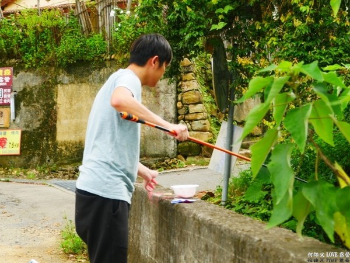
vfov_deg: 17.6
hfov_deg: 23.3
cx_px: 175
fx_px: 849
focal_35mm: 84
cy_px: 132
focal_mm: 42
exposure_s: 1/100
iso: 320
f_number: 5.9
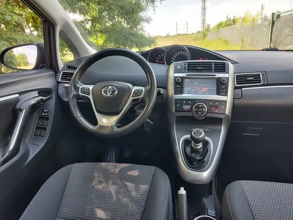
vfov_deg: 58.9
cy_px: 110
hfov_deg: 73.9
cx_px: 146
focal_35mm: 23
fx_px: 195
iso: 118
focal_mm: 5.56
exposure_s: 1/100
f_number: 1.8
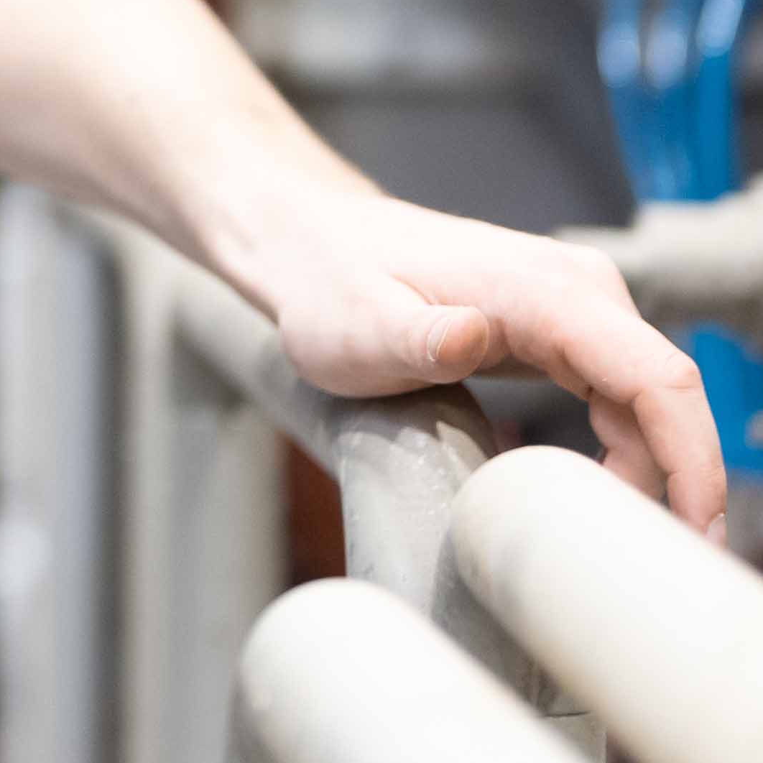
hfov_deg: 7.1
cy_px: -440
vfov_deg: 7.2
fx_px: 5985
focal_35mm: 240
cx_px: -570
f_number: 1.4
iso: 640
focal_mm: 50
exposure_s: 1/160
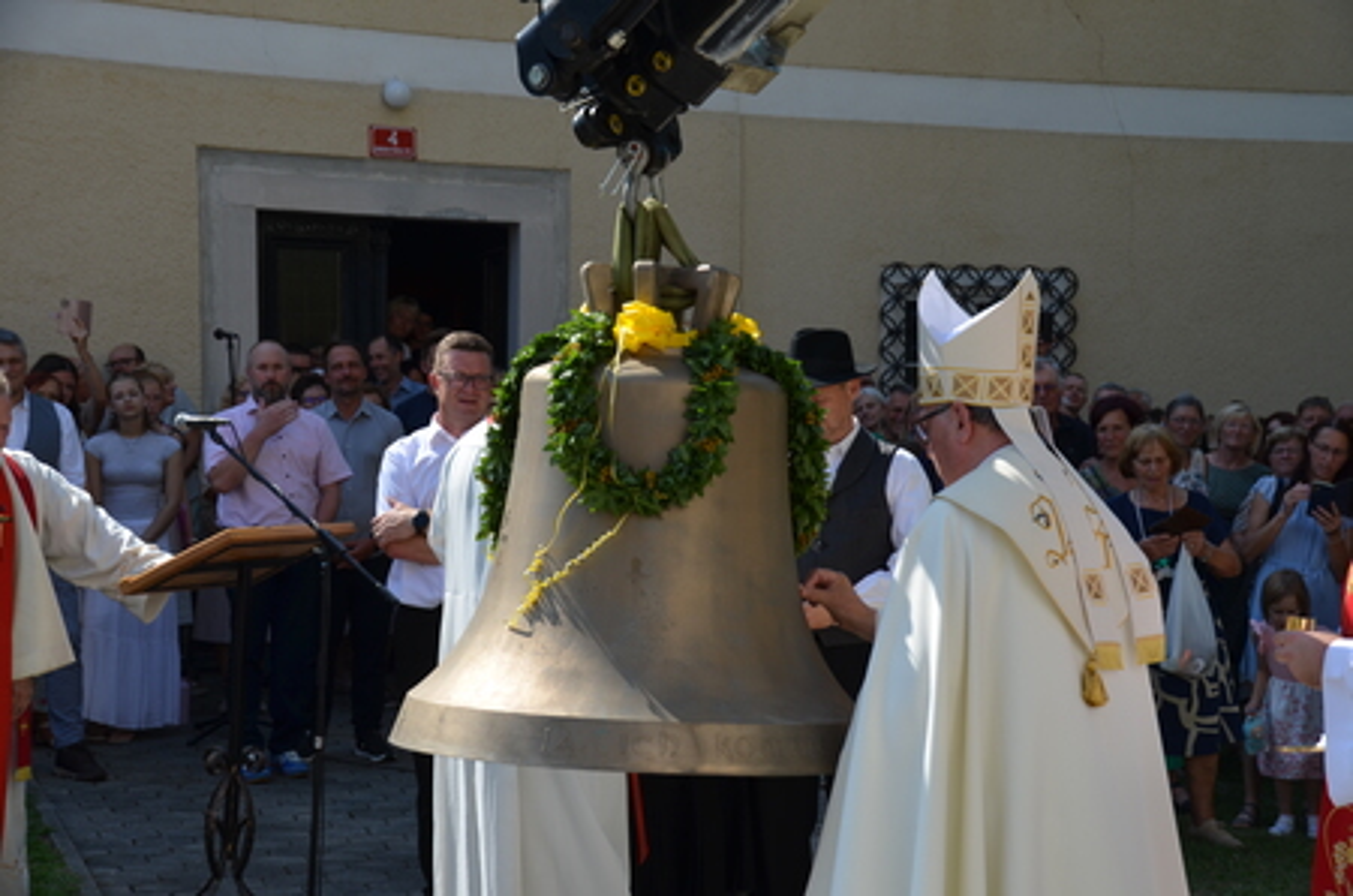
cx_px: 676
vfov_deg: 17.4
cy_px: 448
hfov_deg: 26.0
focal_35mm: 78
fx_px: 2925
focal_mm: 52
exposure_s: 1/250
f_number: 8
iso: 140
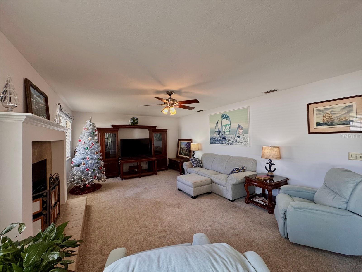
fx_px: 146
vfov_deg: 85.7
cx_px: 181
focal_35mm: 14
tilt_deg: +2.5
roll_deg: -0.3
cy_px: 136
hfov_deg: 102.1
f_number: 2.2
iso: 200
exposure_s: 1/120
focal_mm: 2.22
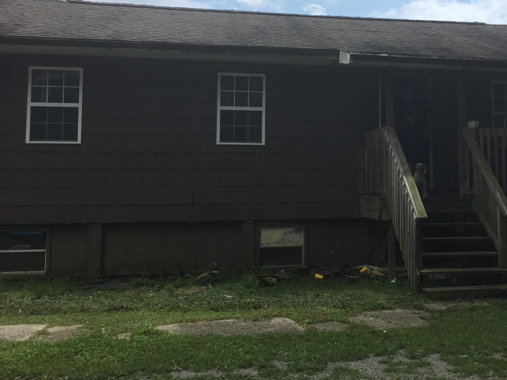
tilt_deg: +4.8
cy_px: 134
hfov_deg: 47.1
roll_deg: -0.5
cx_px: 338
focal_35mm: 39
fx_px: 571
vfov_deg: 36.5
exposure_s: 1/1980
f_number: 2.2
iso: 32
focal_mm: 4.15
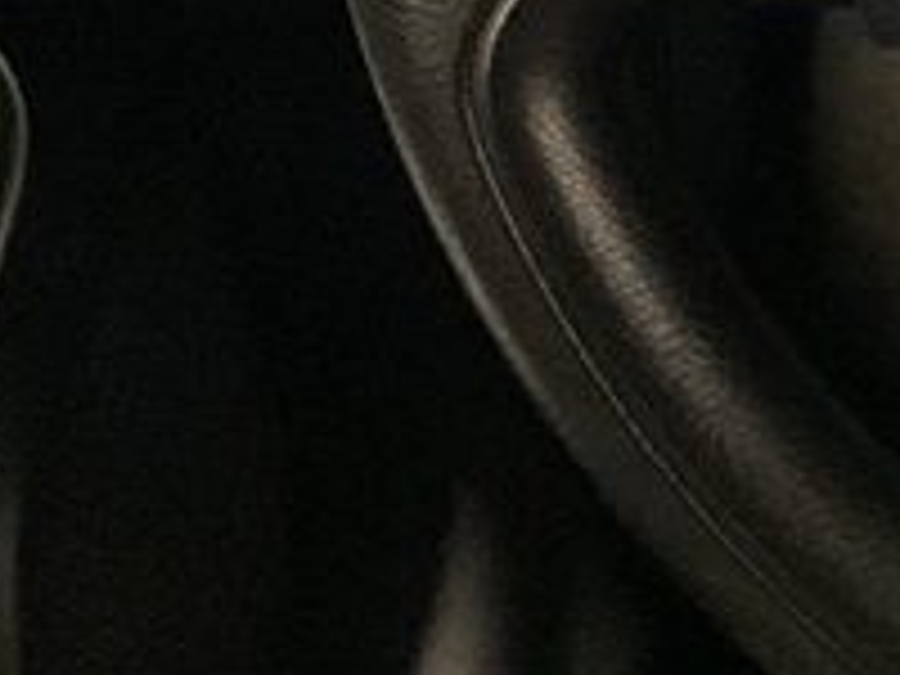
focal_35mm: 139
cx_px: 1624
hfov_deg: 12.9
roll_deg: -2.8
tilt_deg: -32.0
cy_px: -504
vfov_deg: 10.1
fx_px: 3614
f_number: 1.8
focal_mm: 3
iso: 500
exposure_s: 1/24
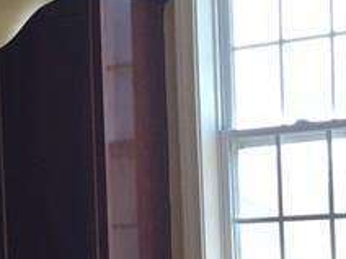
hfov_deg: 14.1
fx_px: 1399
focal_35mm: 140
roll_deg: +2.4
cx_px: 150
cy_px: 300
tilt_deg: -3.3
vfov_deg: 10.4
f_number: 2.2
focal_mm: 4.15
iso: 25
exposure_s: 1/40
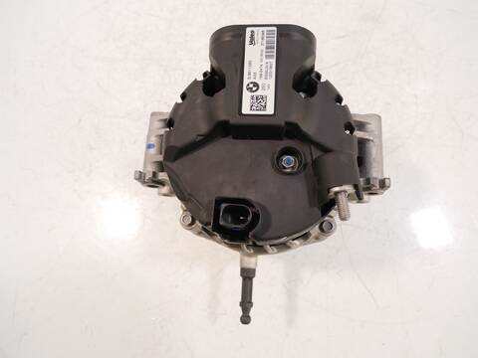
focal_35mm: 24
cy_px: 179
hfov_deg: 71.6
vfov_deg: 56.8
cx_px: 239
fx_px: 331
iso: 640
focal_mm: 12
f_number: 3.5
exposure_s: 1/60
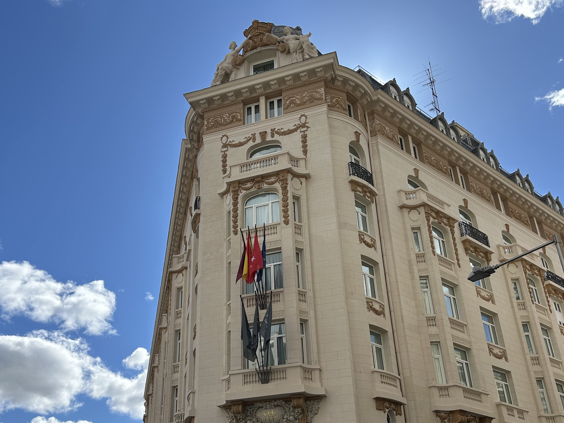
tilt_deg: +24.6
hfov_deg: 52.5
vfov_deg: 40.3
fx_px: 570
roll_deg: +1.9
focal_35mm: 35
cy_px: 276
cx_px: 252
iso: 50
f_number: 1.5
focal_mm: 5.7
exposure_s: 1/6993
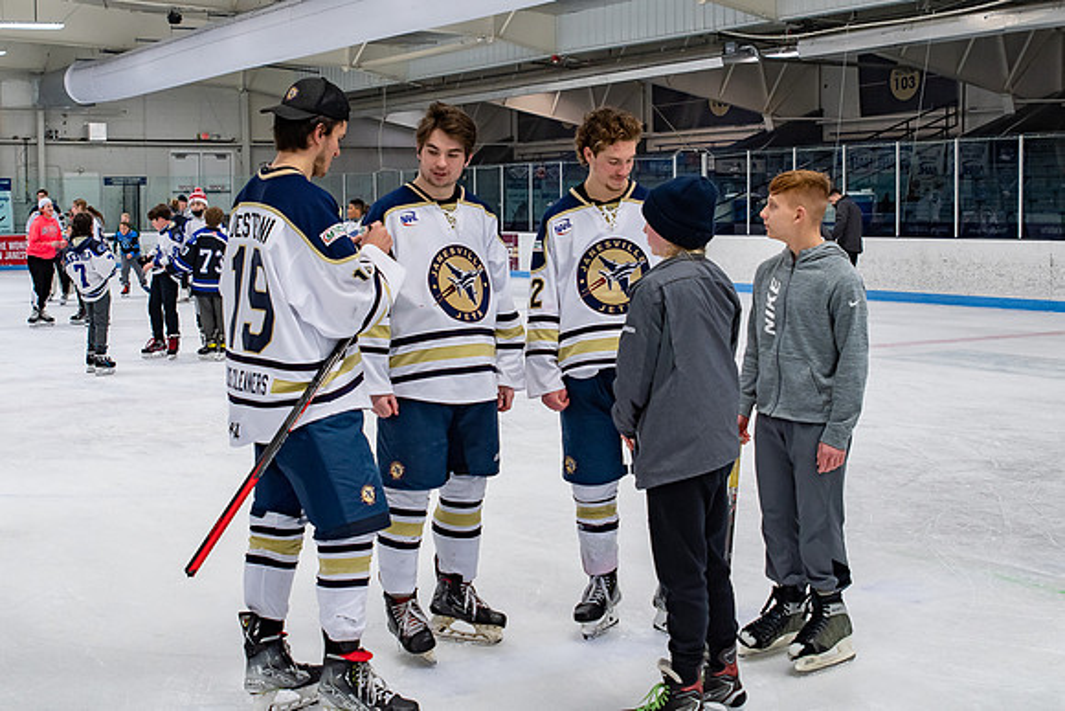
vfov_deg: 25.2
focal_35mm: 54
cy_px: 313
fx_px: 1588
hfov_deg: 37.1
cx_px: 491
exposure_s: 1/250
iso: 400
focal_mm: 31
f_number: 4.5
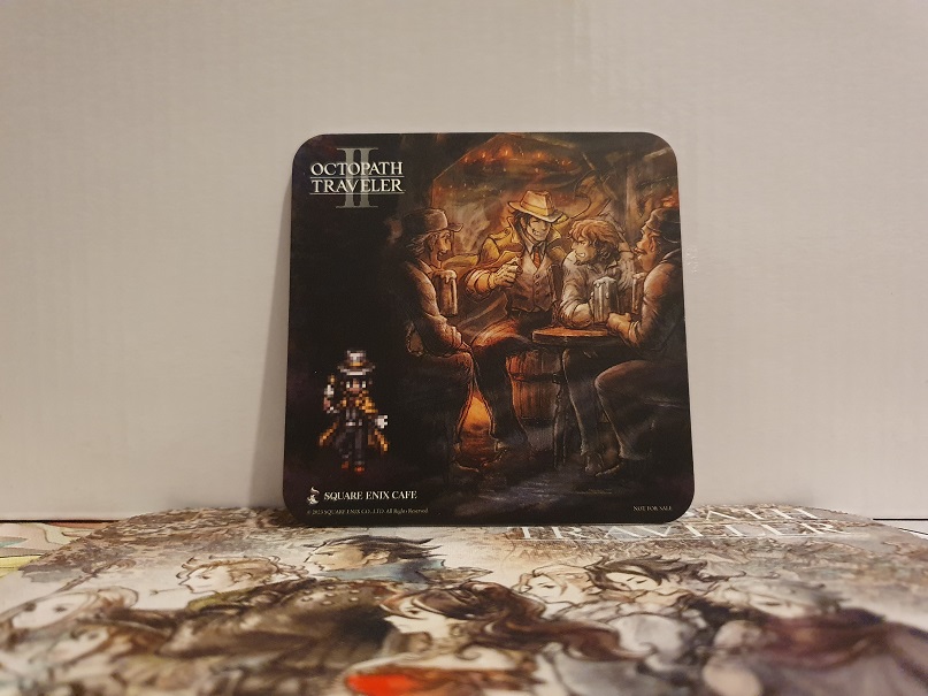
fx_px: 697
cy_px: 348
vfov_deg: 53.1
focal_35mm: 26
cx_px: 464
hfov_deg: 67.3
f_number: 1.5
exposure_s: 1/33
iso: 640
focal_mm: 4.32
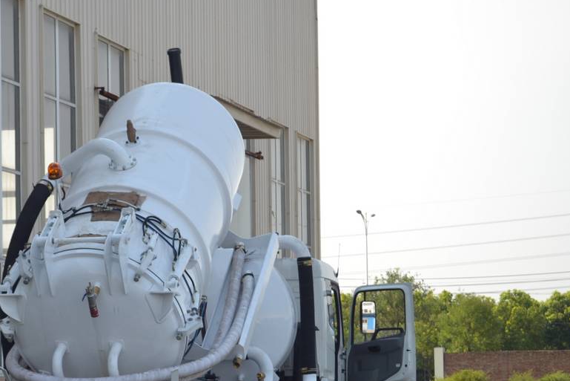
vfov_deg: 11.7
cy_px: 285
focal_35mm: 117
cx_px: 117
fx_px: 1853
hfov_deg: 17.4
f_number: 5.3
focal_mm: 40
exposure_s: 1/250
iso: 100
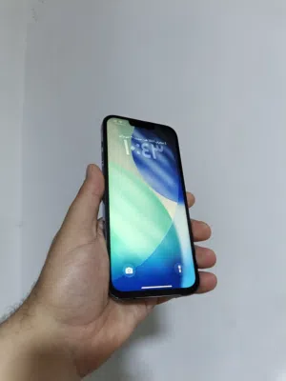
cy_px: 190
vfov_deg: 73.9
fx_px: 253
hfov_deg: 58.9
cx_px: 143
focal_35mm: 23
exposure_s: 1/50
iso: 360
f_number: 1.8
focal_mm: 5.56
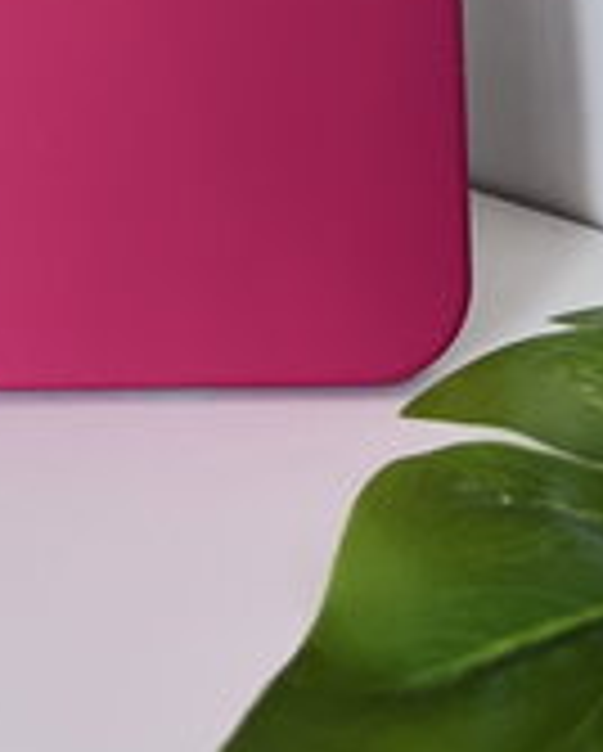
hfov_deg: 18.9
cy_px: -344
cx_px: 180
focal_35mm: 81
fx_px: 1804
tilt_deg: -5.0
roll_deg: +1.9
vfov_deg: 20.5
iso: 160
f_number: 1.5
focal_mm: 5.7
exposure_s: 1/52
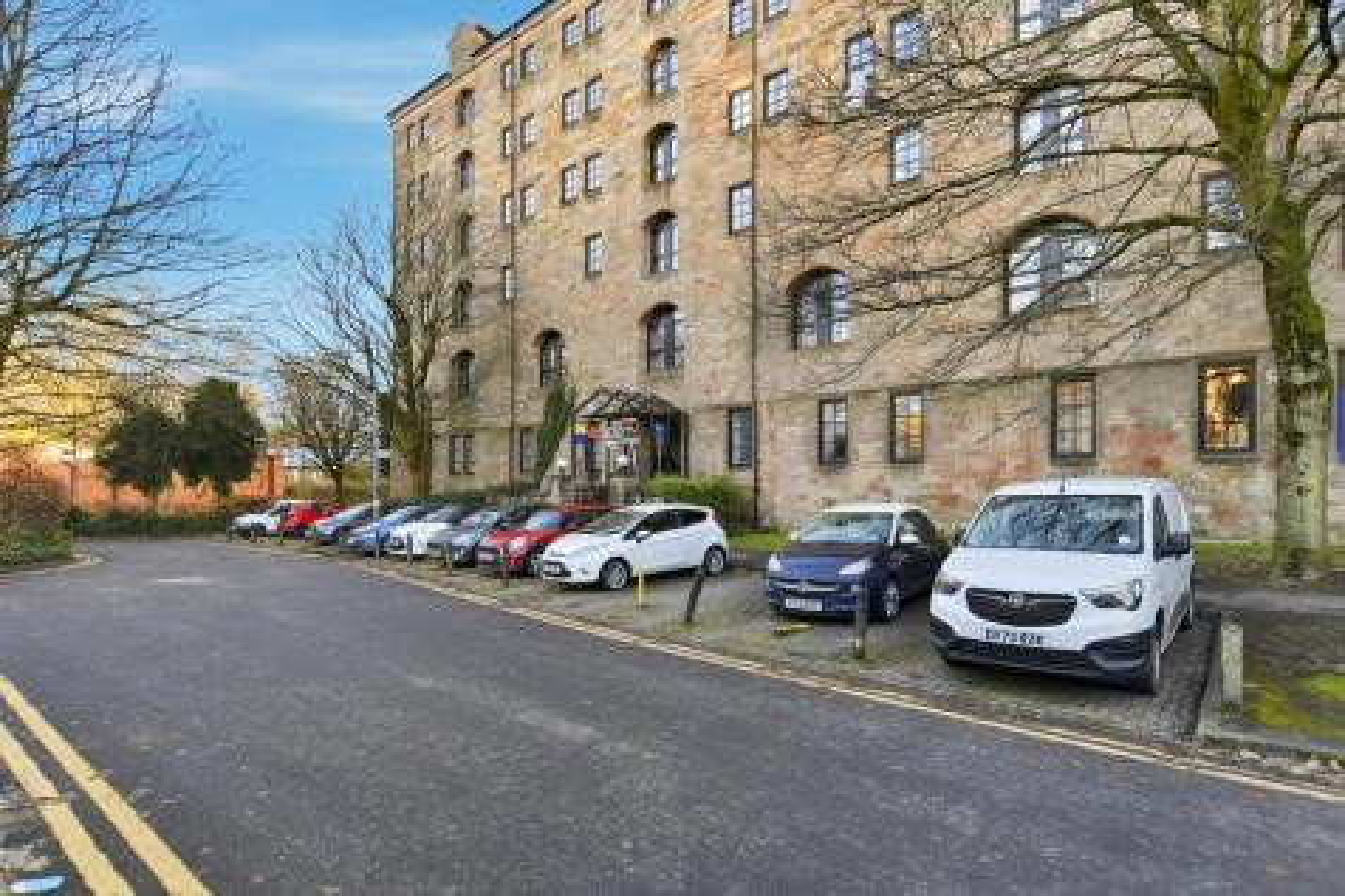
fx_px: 672
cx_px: 672
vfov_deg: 67.3
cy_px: 448
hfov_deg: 90.0
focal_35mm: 18
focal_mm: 18
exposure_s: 1/125
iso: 200
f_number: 8
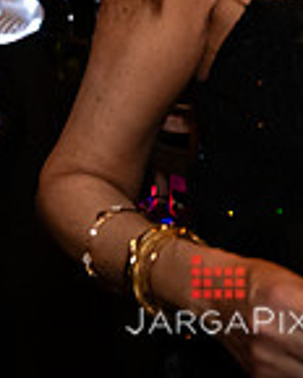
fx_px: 1379
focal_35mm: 123
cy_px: -115
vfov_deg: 14.9
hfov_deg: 10.9
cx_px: -384
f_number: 2.8
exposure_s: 1/100
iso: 3200
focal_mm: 32
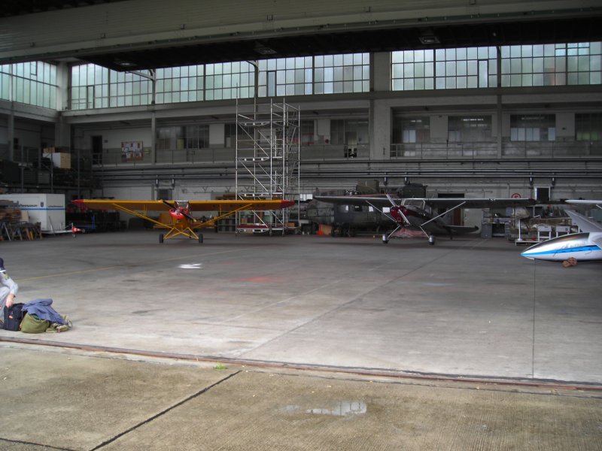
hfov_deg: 49.0
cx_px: 301
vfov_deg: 37.7
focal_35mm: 38
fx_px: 661
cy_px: 226
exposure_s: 1/41
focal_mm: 6.3
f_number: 3.2
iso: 50
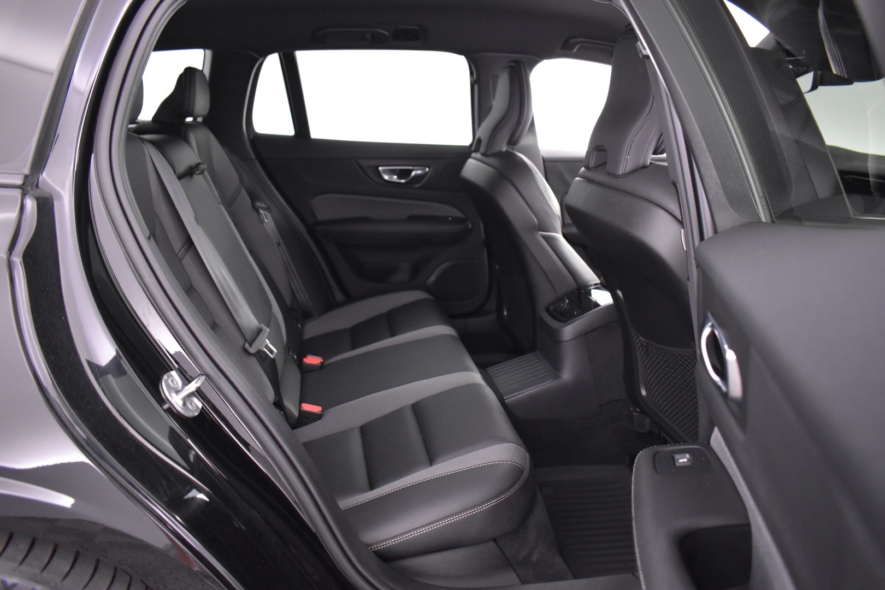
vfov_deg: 47.9
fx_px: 664
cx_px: 442
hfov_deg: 67.4
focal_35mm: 27
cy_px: 295
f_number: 3.5
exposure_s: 1/8
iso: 3200
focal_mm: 18
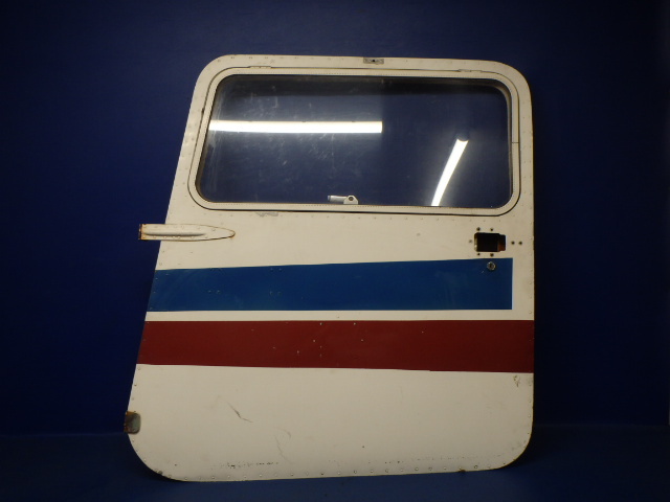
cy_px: 251
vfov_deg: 49.7
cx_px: 335
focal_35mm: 28
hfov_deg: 63.4
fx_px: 542
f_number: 3.9
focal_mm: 5
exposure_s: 1/50
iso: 200
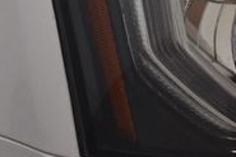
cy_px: -49
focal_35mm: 208
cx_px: 240
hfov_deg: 9.8
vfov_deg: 6.5
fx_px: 1362
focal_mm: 40
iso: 1250
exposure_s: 1/125
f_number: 4.5
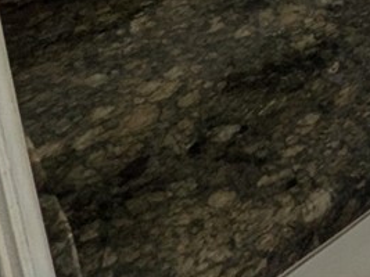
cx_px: 938
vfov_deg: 11.1
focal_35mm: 84
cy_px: -551
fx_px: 897
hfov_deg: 13.9
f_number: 2.2
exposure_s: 1/556
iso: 45
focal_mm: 1.85
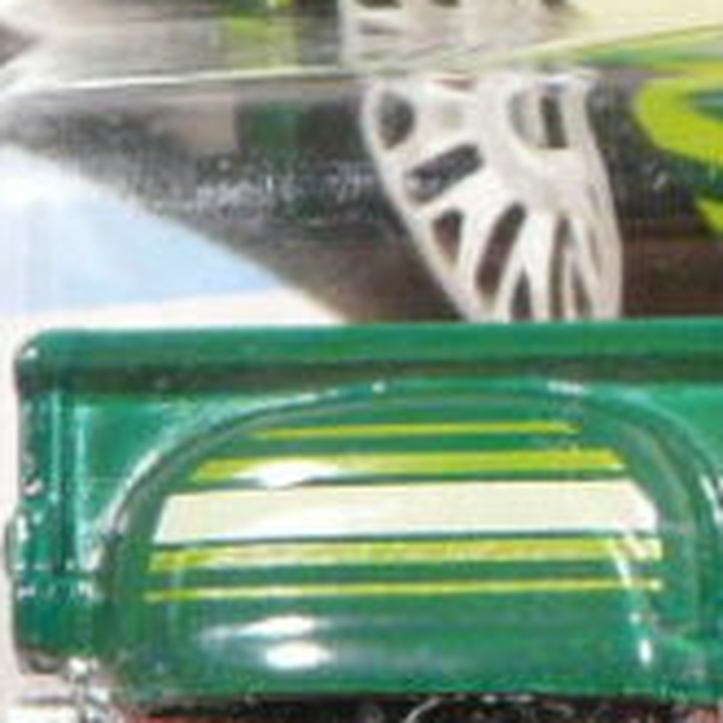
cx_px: 1126
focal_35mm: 434
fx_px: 10255
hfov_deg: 4.0
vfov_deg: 4.0
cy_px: 153
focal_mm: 14
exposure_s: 1/30
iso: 200
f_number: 3.6
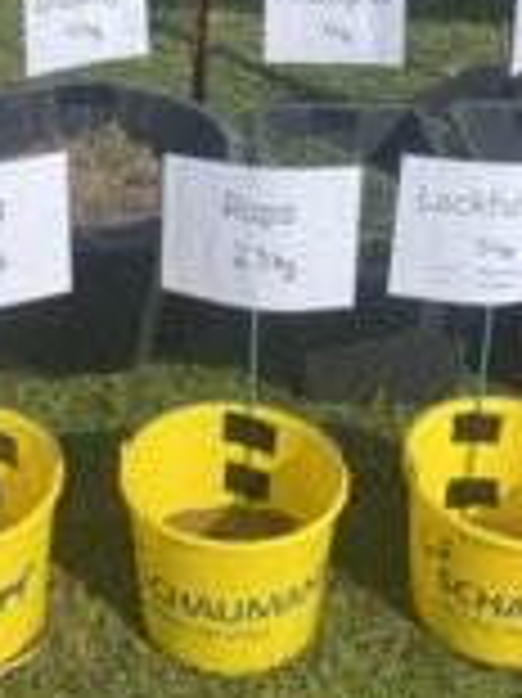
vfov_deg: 27.4
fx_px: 1349
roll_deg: -1.8
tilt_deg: -20.0
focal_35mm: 67
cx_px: 189
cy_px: 5
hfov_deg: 21.8
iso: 32
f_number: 1.8
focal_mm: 4.25
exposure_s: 1/5236
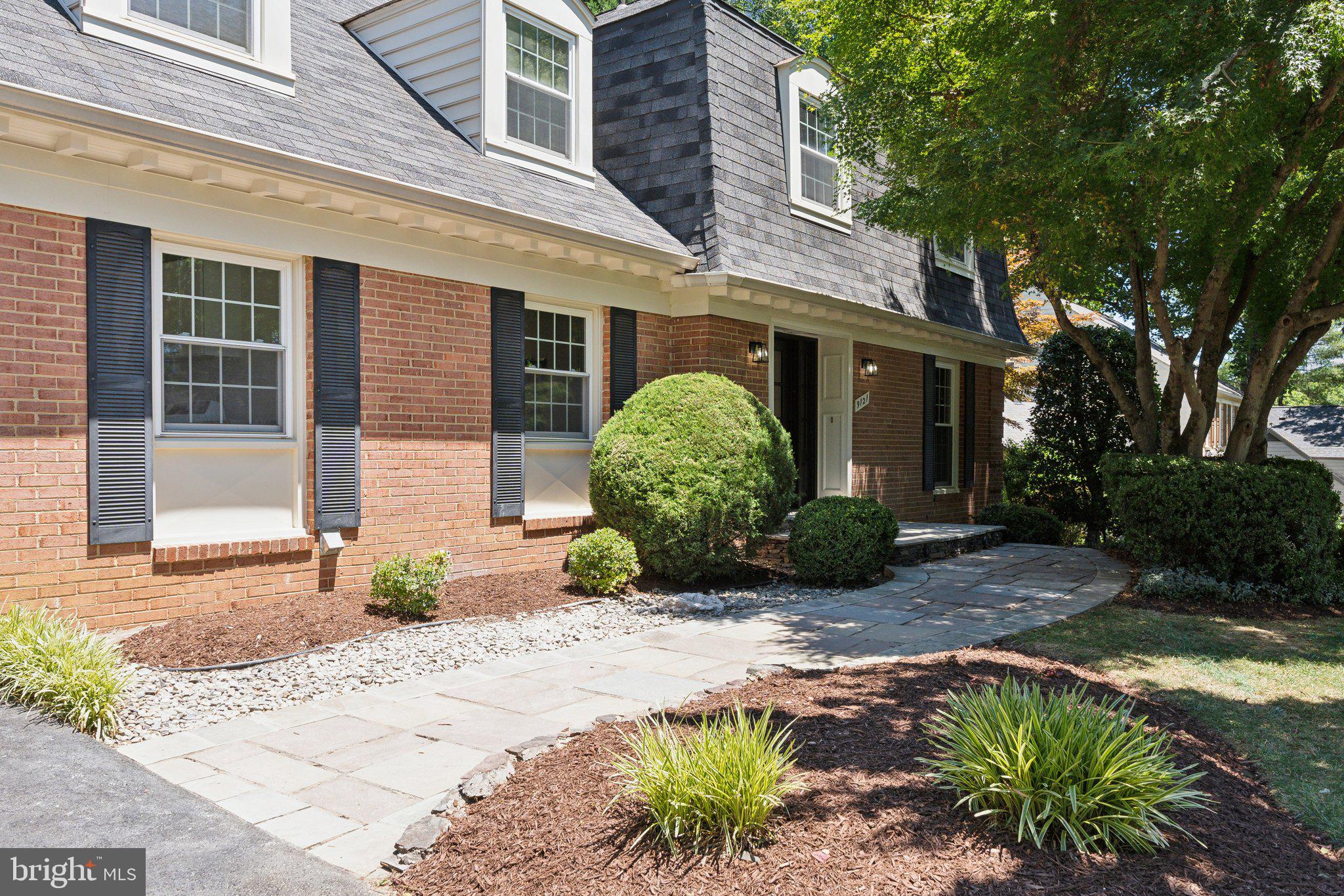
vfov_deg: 47.9
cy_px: 448
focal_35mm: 27
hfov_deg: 67.4
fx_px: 1008
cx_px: 672
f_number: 7.1
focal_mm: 18
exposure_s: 1/200
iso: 160
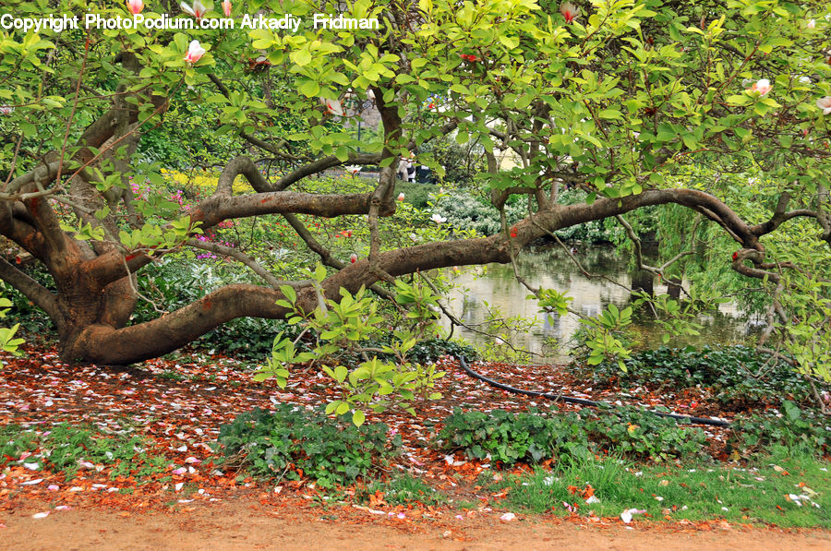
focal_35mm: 60
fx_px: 1383
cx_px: 416
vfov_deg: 22.5
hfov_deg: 33.4
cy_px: 276
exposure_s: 1/50
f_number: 6.3
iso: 200
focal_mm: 40
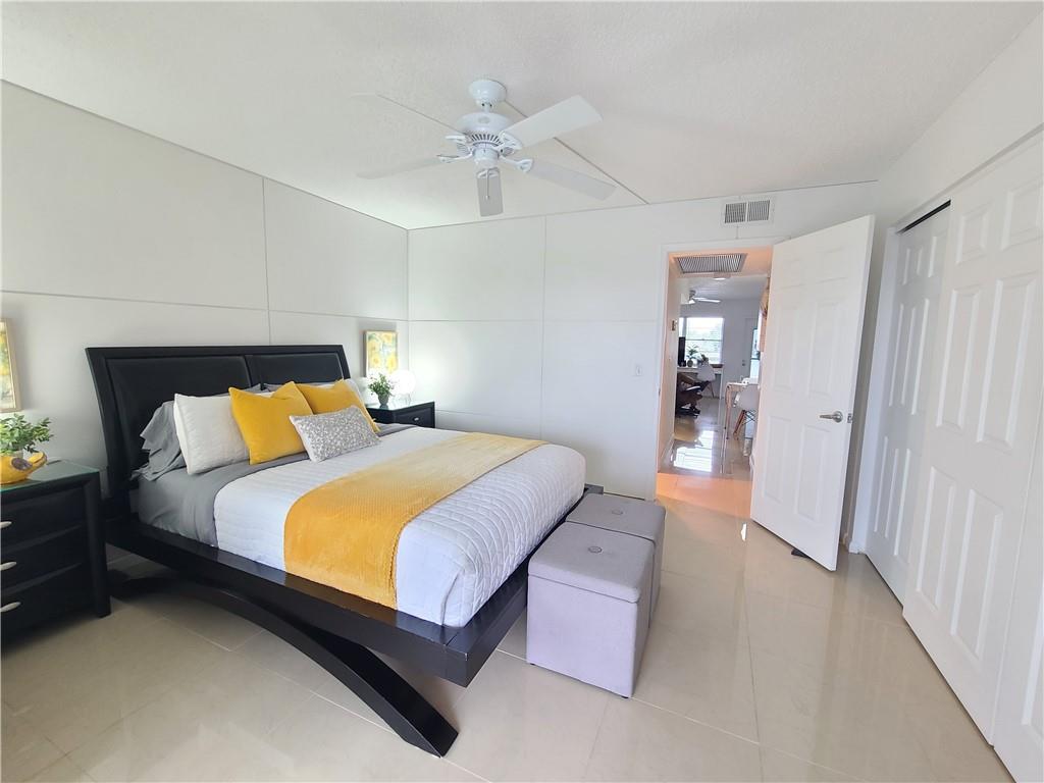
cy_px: 392
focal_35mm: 13
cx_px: 522
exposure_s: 1/60
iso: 320
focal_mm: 2.2
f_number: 2.2
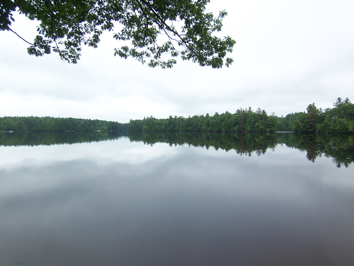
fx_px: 235
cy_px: 133
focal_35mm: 23
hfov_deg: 73.9
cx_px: 177
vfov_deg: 58.9
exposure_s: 1/200
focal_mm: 3.8
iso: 64
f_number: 2.8
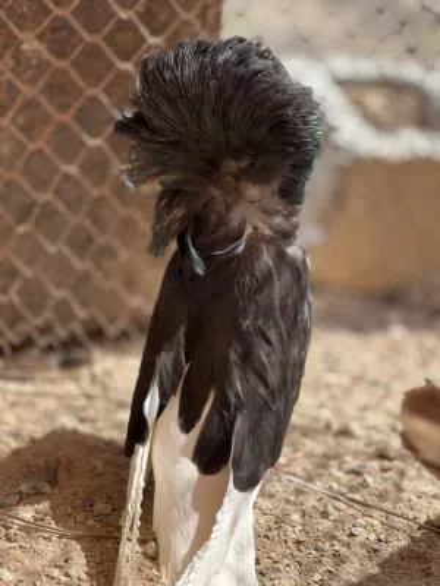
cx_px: 220
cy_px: 293
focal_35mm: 77
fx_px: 1305
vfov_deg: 25.3
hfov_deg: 19.1
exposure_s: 1/252
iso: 25
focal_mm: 9
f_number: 2.8
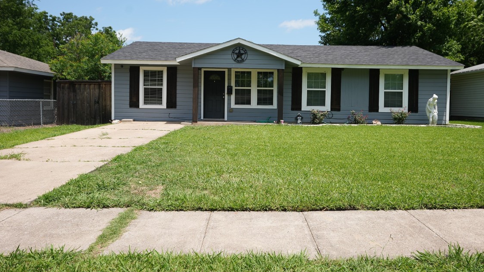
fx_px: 359
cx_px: 248
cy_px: 117
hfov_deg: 67.9
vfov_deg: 41.4
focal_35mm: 28
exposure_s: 1/320
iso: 80
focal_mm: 26
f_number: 5.6
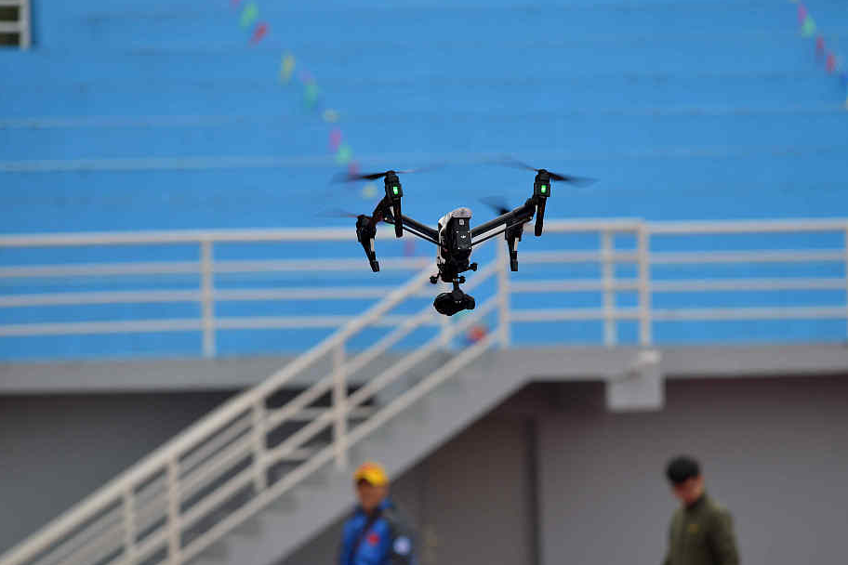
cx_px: 437
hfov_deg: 4.1
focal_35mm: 500
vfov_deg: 2.7
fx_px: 11777
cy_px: 272
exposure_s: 1/800
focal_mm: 380
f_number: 6.3
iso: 500
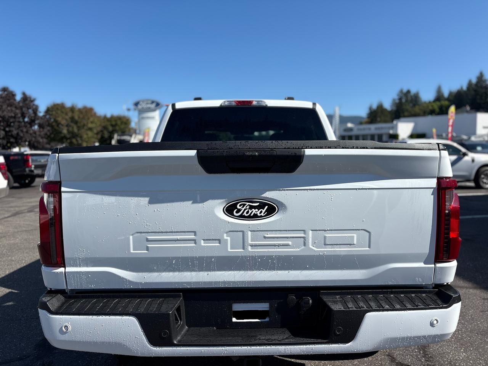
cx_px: 244
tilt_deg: -5.6
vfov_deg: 53.1
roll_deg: -0.1
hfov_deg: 67.3
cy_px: 183
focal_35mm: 26
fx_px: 367
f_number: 1.6
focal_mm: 5.96
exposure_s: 1/3623
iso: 50
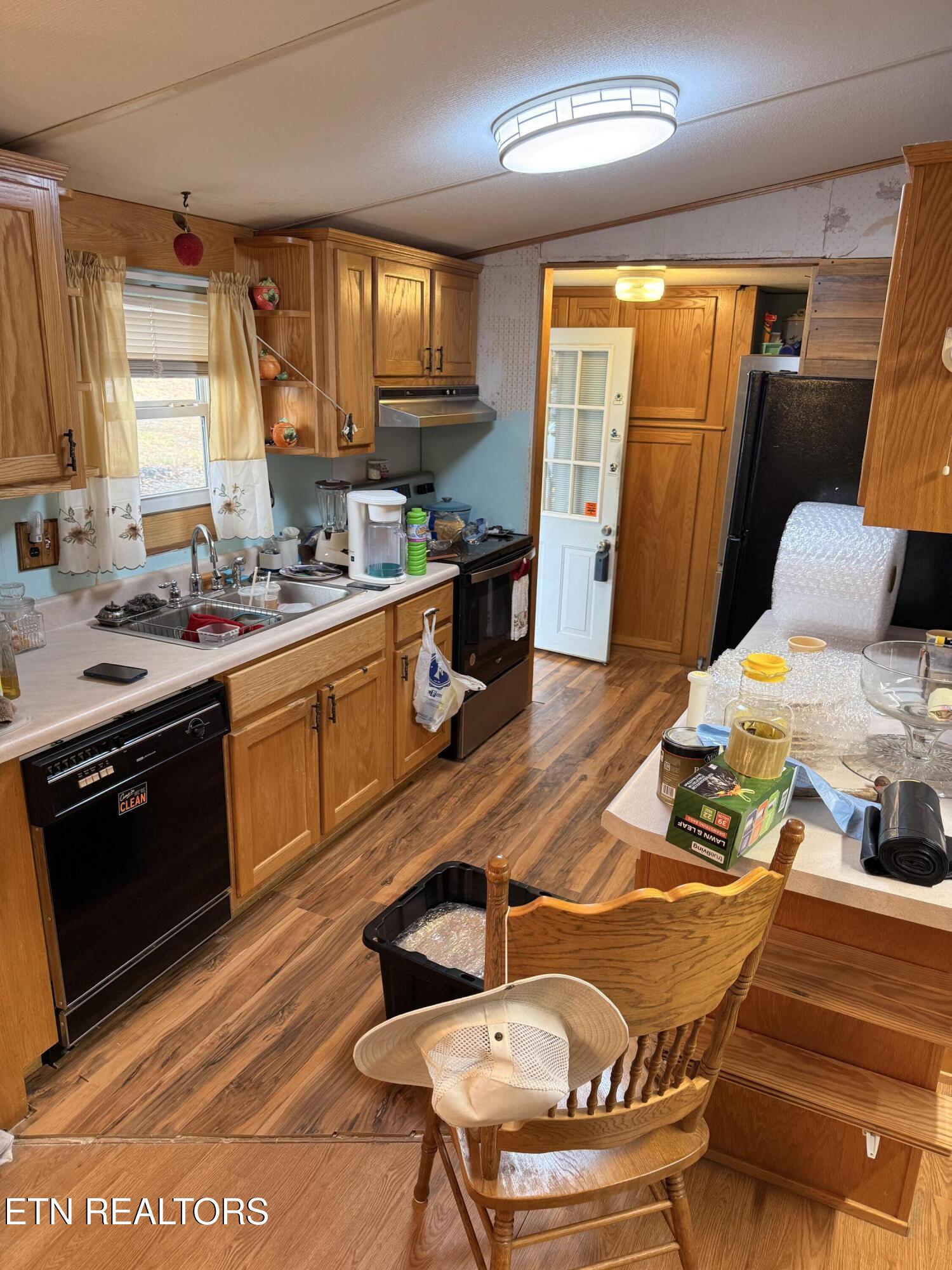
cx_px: 476
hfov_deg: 56.8
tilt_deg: -15.8
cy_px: 635
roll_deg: -1.1
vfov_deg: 71.6
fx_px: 880
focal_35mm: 24
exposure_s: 1/120
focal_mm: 6.76
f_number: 1.78
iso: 250
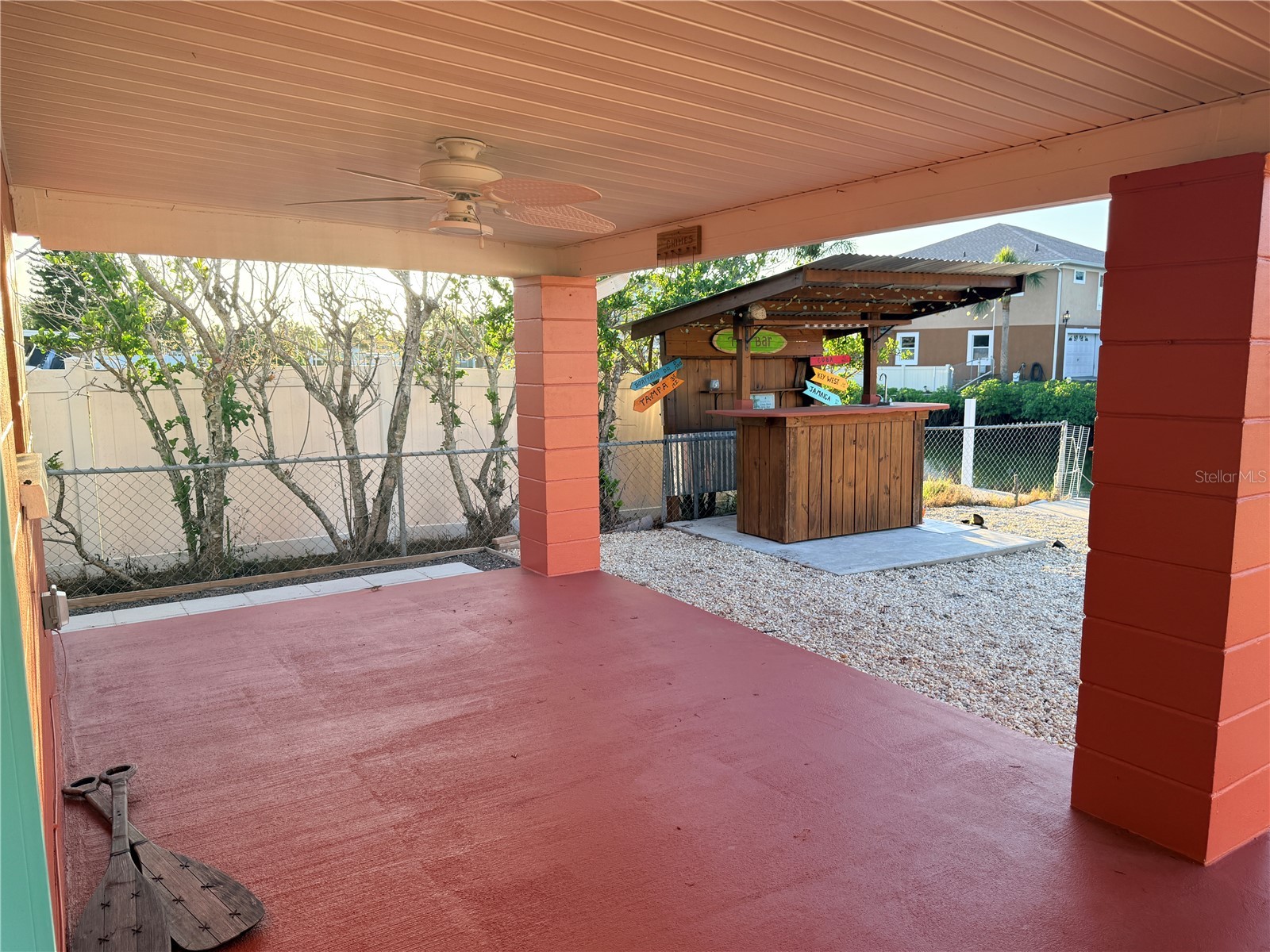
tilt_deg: -7.7
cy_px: 476
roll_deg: +0.2
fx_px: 881
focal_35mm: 24
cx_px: 635
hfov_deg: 71.6
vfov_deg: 56.8
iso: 100
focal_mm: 6.76
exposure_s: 1/517
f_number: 1.78
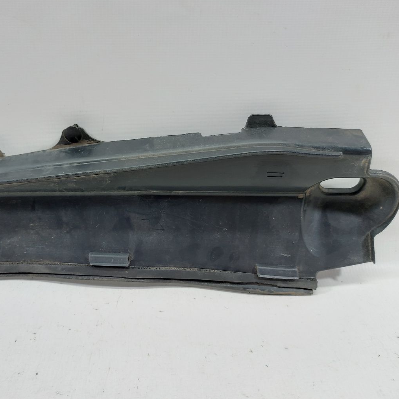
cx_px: 139
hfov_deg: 54.7
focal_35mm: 29
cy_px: 200
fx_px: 378
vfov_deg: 55.6
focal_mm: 5.23
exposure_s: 1/50
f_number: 1.8
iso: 100
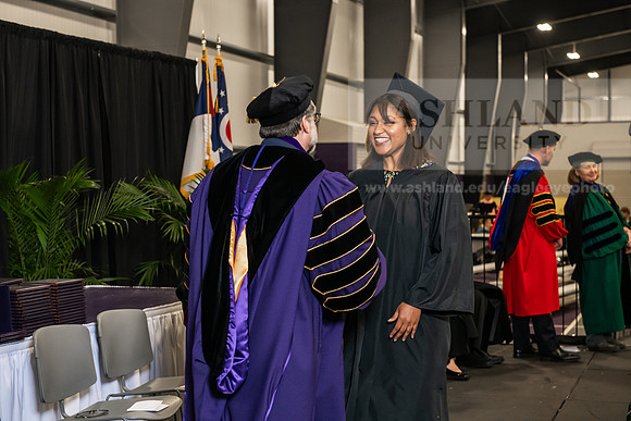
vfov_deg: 19.5
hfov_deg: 28.8
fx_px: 1227
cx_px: 316
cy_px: 210
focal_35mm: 70
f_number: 5
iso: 2500
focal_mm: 70
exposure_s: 1/200
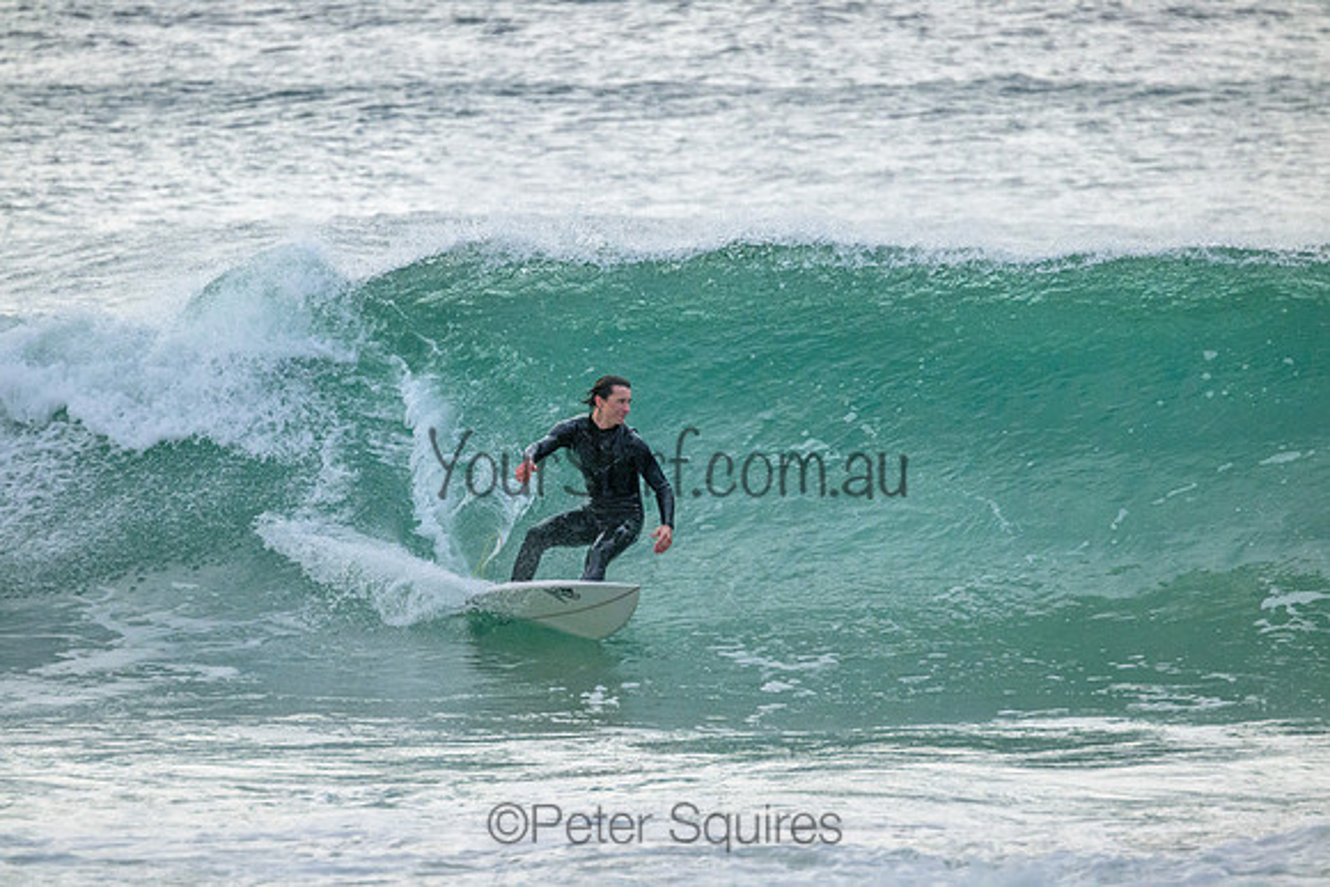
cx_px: 665
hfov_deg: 3.5
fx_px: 21801
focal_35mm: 590
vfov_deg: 2.3
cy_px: 444
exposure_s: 1/2000
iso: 7200
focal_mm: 590
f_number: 11
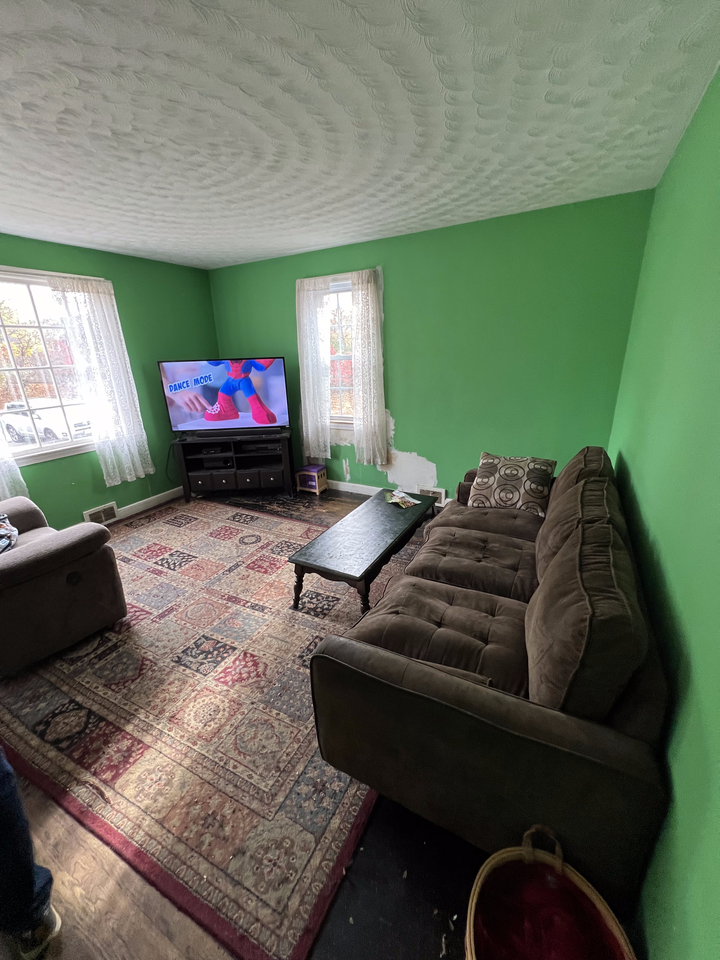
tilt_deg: -19.1
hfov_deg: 89.9
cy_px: 480
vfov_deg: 106.2
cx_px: 360
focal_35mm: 13
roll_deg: +2.0
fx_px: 361
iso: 250
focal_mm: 1.57
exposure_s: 1/99
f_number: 1.8
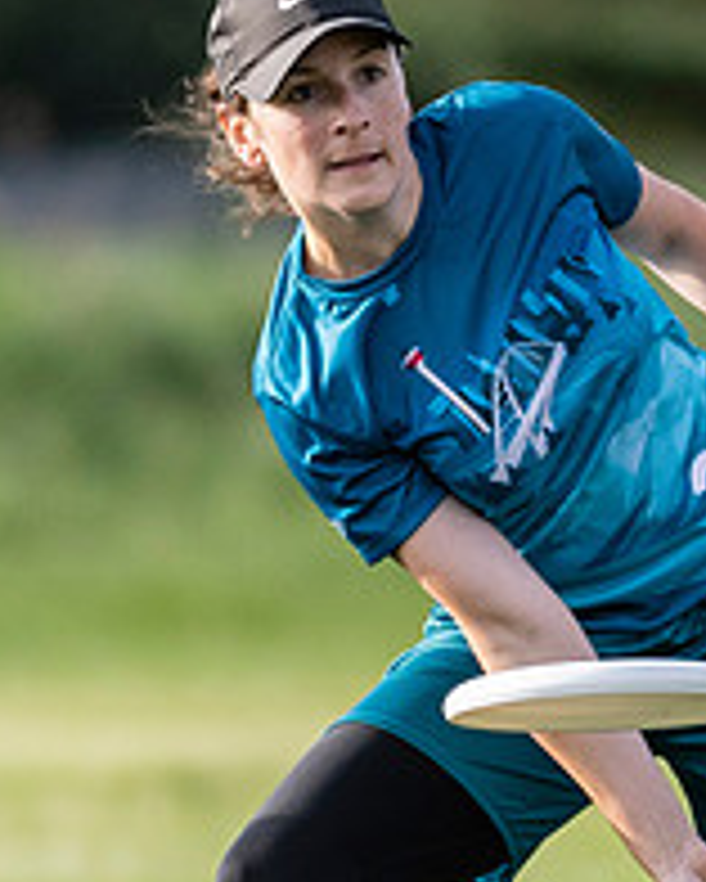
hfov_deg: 0.7
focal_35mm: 2215
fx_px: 57808
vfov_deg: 0.9
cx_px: 710
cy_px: 281
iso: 400
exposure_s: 1/1600
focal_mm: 330
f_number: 4
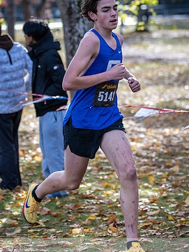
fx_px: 1538
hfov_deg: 7.0
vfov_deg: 9.4
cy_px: 102
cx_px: 91
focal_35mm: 211
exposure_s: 1/1000
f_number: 2.8
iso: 250
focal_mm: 98
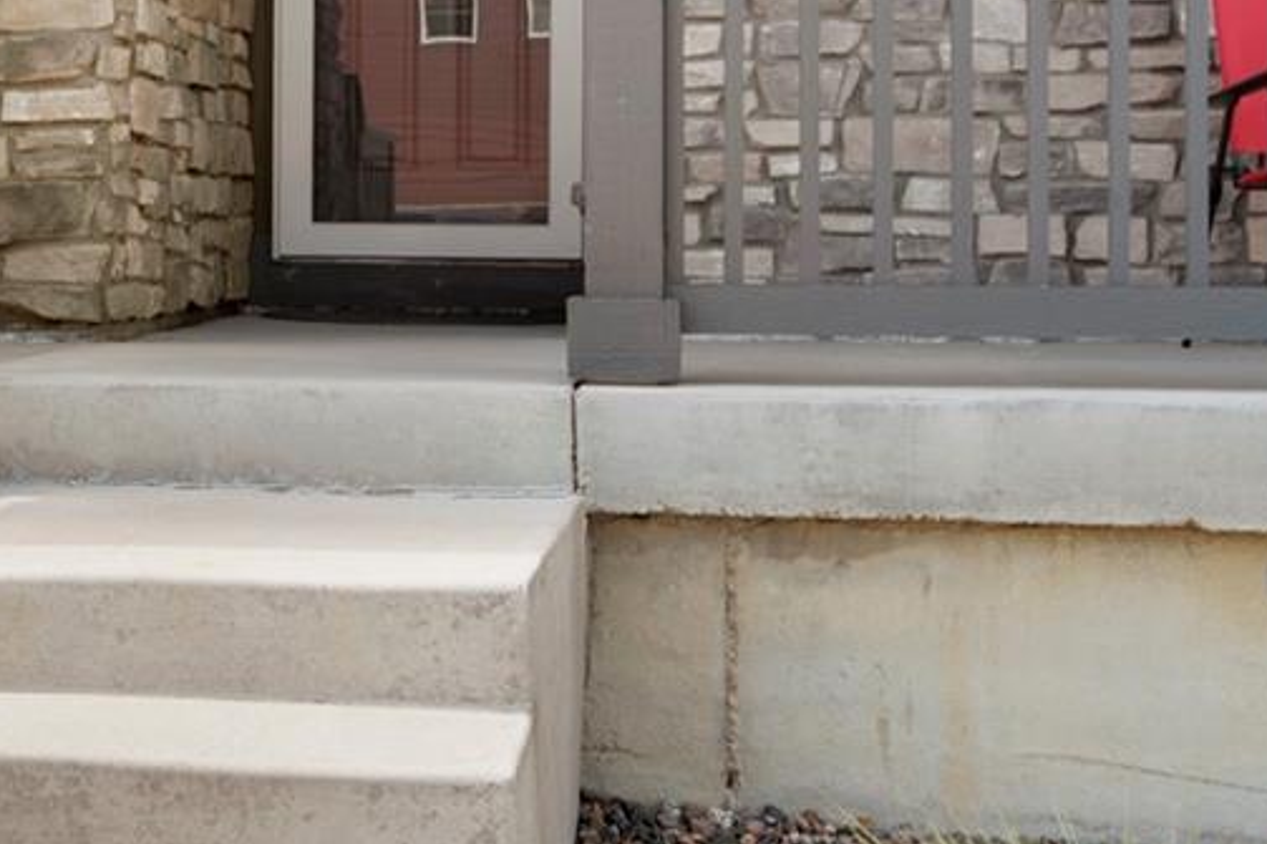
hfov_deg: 27.5
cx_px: 53
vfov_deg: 19.3
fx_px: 2463
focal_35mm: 70
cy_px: 195
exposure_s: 1/200
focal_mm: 22
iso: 100
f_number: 8
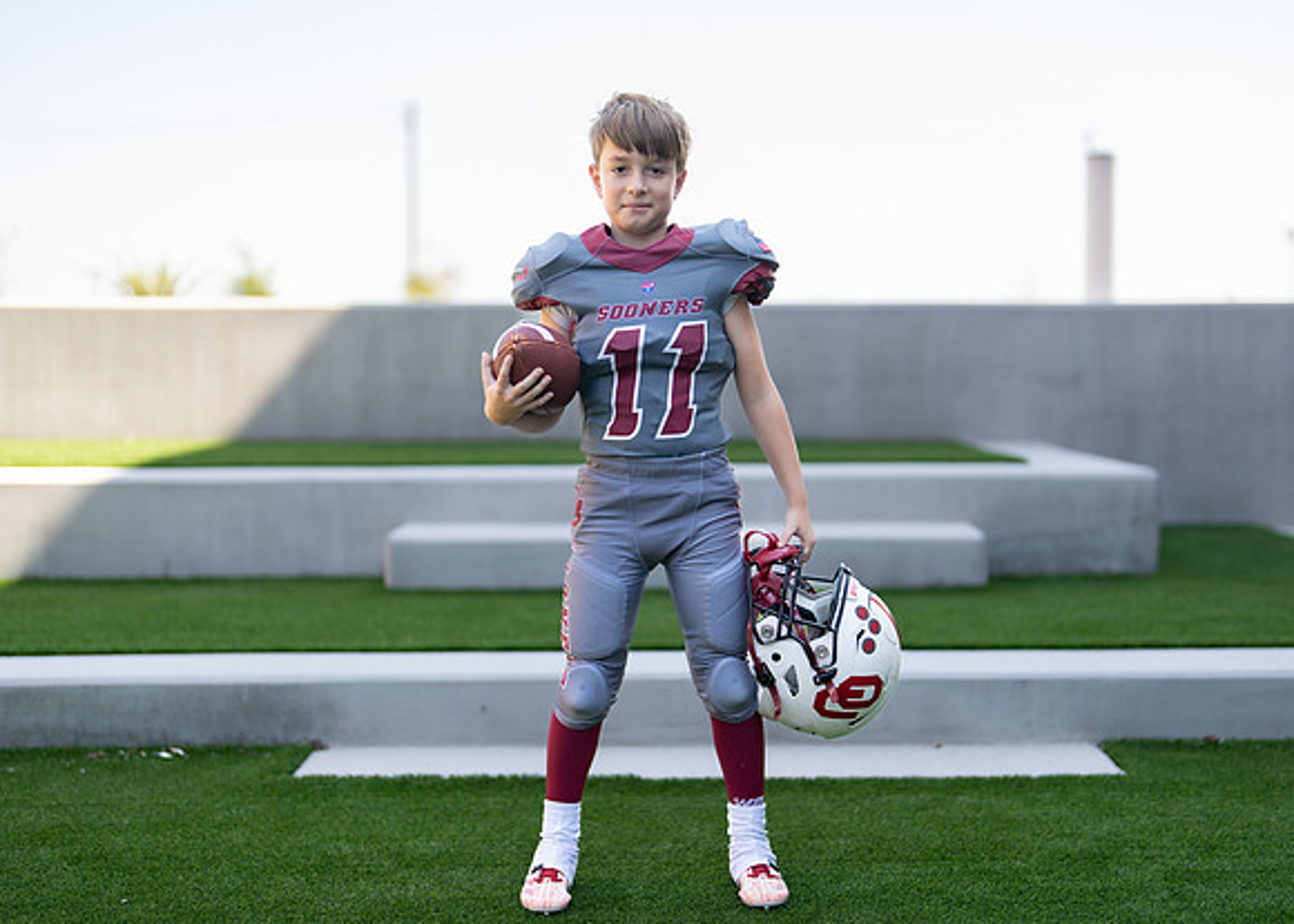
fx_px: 2051
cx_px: 693
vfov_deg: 25.4
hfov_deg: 35.0
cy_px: 476
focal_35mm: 56
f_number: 1.2
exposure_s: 1/1600
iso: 100
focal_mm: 50
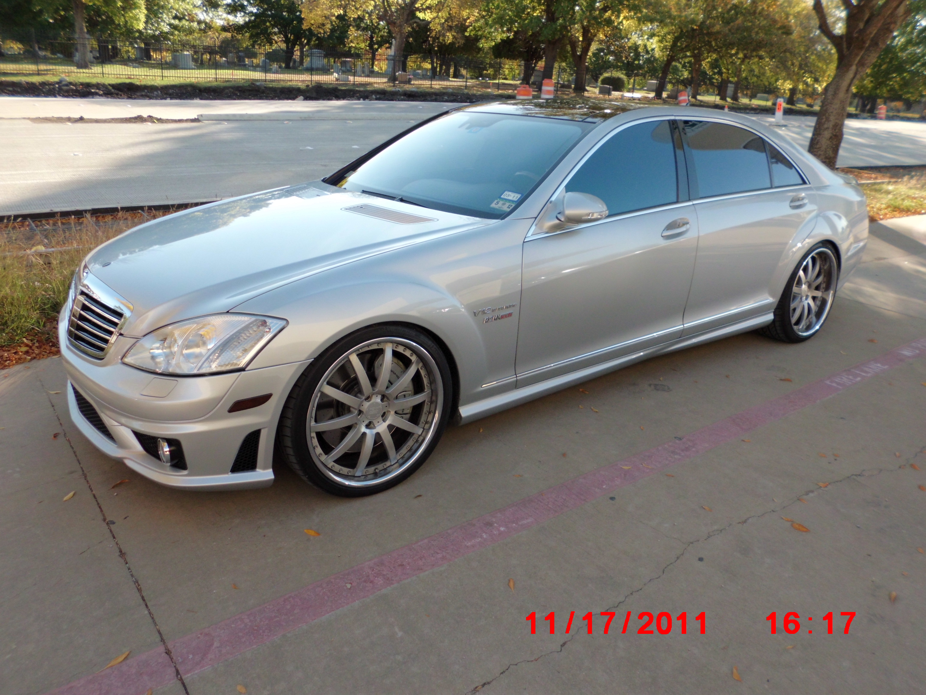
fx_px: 696
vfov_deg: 53.1
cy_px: 348
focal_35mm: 26
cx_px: 463
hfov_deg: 67.3
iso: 100
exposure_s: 1/250
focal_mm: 4.6
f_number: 3.2
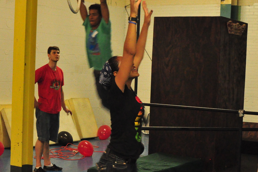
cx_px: 158
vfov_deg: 17.9
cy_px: 99
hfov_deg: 26.6
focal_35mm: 76
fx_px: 545
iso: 3200
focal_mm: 28
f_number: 8
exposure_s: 1/40
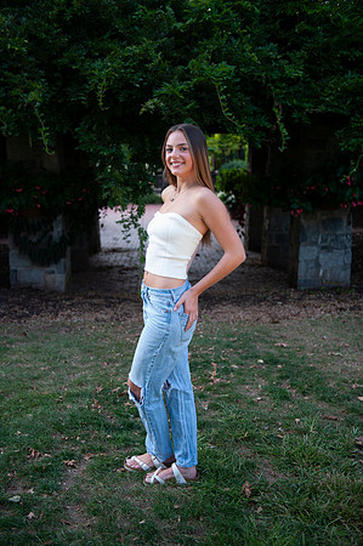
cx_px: 182
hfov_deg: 30.4
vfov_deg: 44.5
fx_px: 667
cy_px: 273
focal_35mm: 44
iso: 100
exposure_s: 1/200
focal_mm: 44
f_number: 2.8
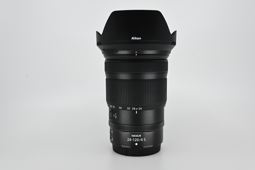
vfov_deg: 32.6
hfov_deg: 47.4
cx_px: 127
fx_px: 290
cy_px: 83
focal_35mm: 41
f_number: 8
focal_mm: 40
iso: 800
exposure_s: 1/400
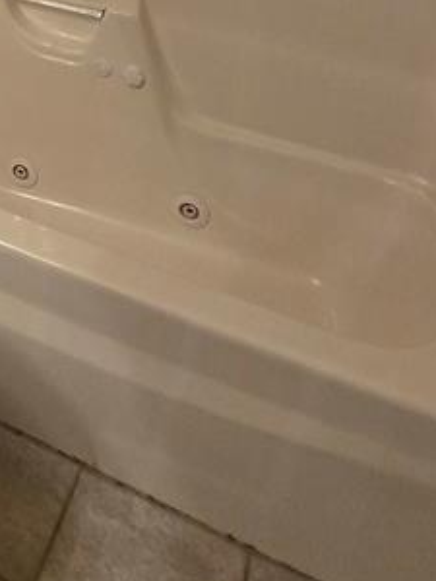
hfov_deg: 22.5
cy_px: -157
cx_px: -233
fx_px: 873
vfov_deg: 30.0
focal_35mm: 52
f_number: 2.2
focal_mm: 1.7
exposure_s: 1/60
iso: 100
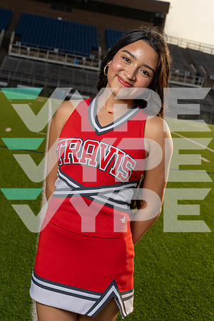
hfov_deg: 23.4
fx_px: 517
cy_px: 160
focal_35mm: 58
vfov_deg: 34.5
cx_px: 107
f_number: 8
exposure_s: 1/250
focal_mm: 58
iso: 100
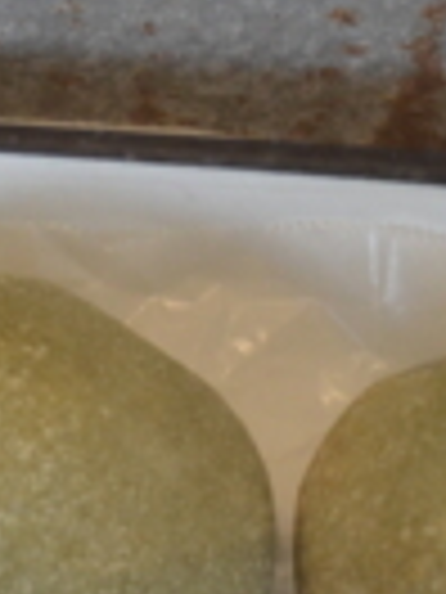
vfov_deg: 8.7
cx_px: -631
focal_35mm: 227
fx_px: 3900
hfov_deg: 6.2
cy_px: 374
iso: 640
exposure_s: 1/60
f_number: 4
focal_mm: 26
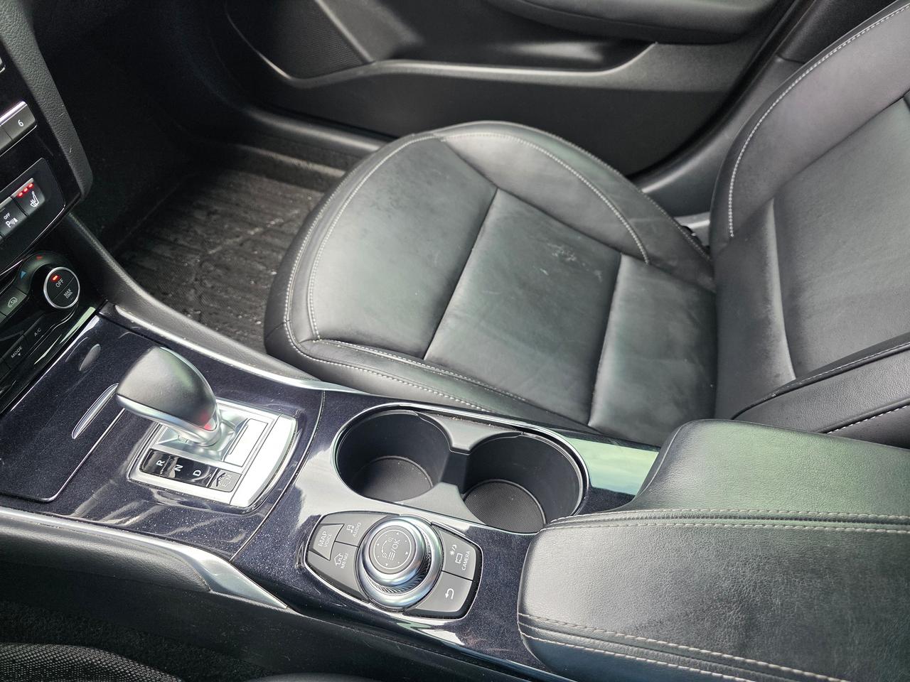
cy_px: 341
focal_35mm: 23
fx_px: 605
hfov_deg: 73.9
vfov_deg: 58.9
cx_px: 455
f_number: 1.7
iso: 200
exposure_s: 1/120
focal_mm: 6.3
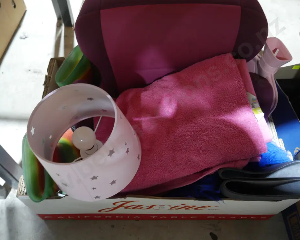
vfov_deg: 45.8
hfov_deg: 55.7
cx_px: 150
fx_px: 284
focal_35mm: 32
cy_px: 121
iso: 2000
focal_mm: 15
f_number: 3.6
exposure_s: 1/60
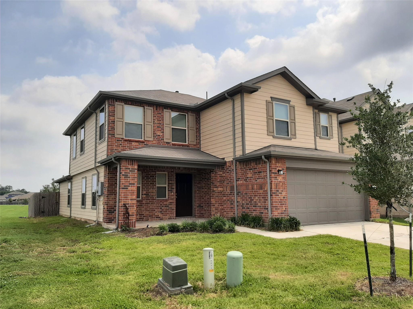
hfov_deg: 67.3
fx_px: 310
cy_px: 154
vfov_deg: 53.1
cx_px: 206
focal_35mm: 26
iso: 40
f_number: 1.7
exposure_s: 1/4630
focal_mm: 3.93
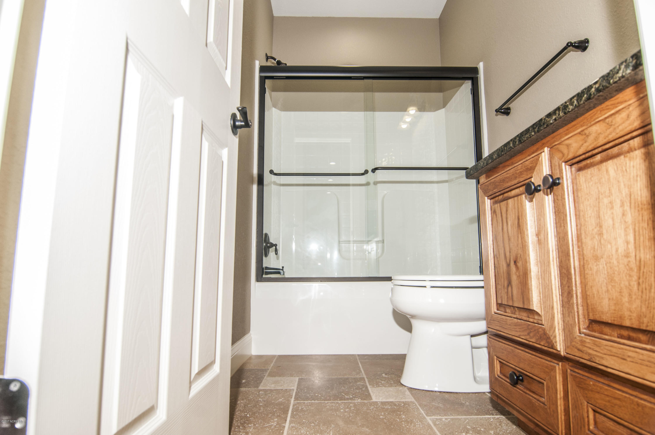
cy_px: 218
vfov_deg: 67.2
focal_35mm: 18
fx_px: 327
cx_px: 328
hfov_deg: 90.1
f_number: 5.6
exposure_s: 1/60
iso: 250
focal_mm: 12
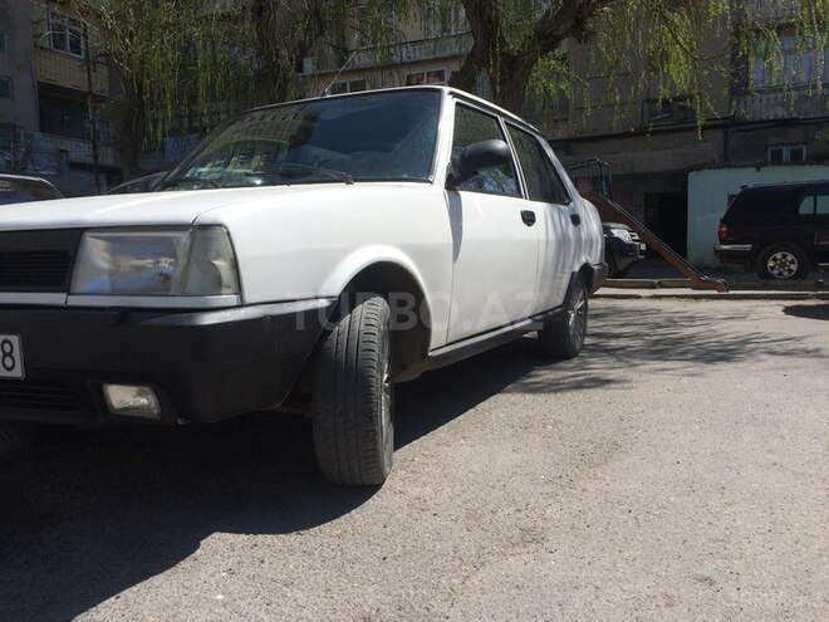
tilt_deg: -6.1
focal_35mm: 29
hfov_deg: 61.7
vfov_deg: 48.2
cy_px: 311
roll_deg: +2.2
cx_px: 414
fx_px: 695
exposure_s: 1/2933
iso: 32
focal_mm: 4.15
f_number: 2.2
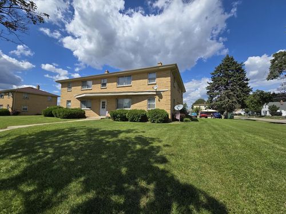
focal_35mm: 13
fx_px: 107
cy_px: 107
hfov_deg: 106.2
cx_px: 143
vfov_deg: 89.9
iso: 50
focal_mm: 2.2
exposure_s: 1/3109
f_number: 2.2
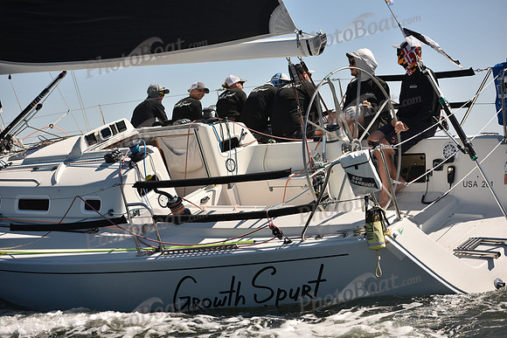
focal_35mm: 70
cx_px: 254
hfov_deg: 28.8
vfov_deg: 19.5
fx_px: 986
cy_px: 169
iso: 250
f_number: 3.5
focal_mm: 70
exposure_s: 1/1600
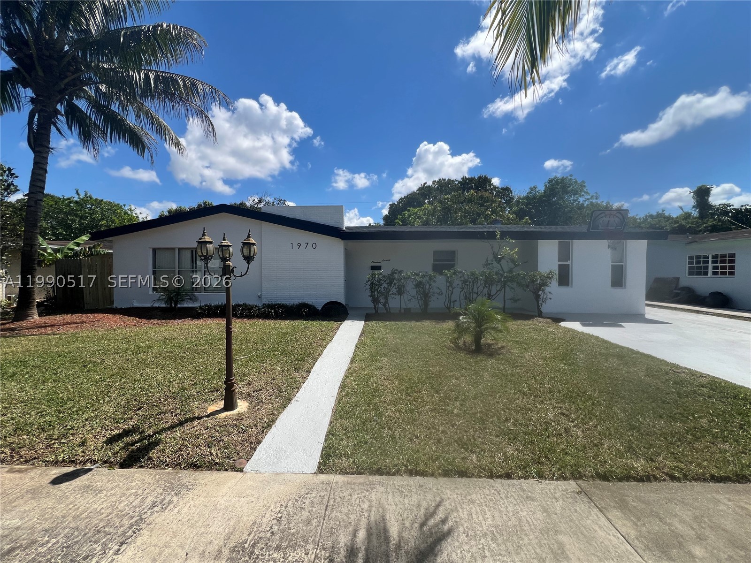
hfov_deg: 106.2
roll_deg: -0.2
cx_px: 376
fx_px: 282
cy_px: 282
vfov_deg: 89.9
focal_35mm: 13
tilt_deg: -3.6
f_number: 1.8
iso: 32
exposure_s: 1/1623
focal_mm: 1.57
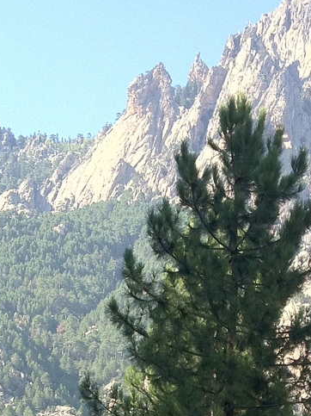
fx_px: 1390
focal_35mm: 116
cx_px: 35
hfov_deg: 12.7
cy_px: 562
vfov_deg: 16.0
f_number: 2.4
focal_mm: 4.28
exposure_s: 1/442
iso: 64
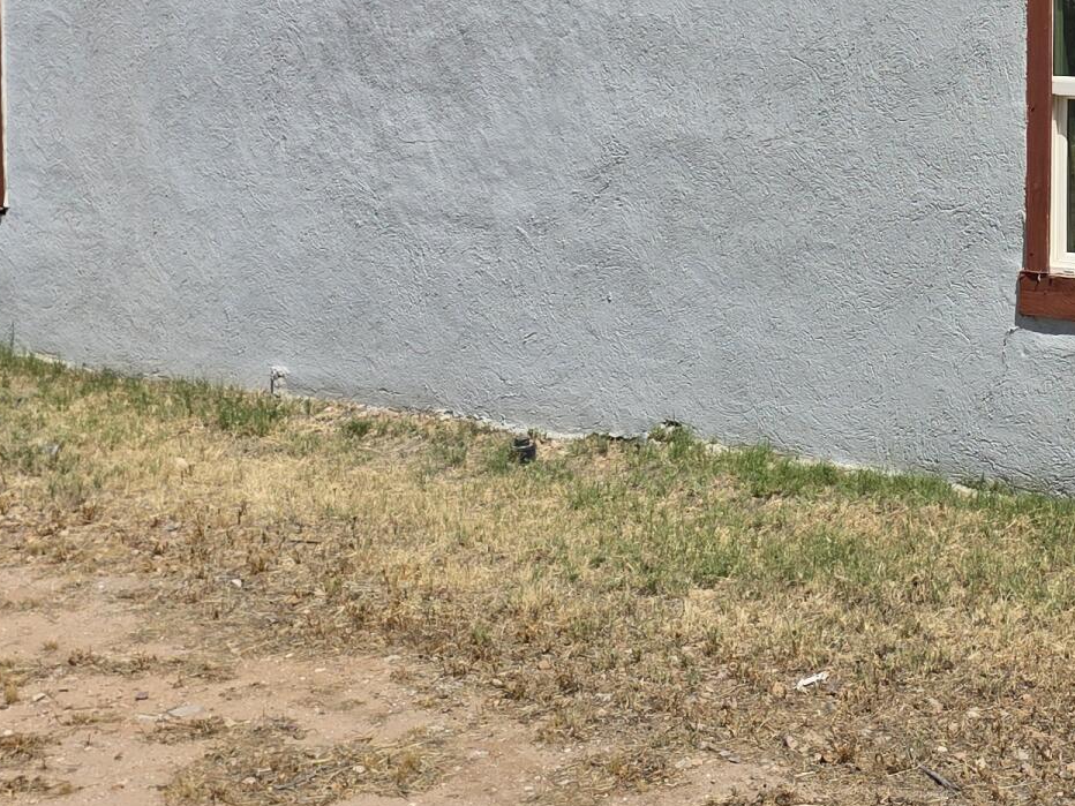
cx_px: 1048
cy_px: 52
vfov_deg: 19.5
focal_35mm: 74
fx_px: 2298
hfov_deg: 25.2
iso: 64
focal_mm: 6.3
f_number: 1.7
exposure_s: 1/7944
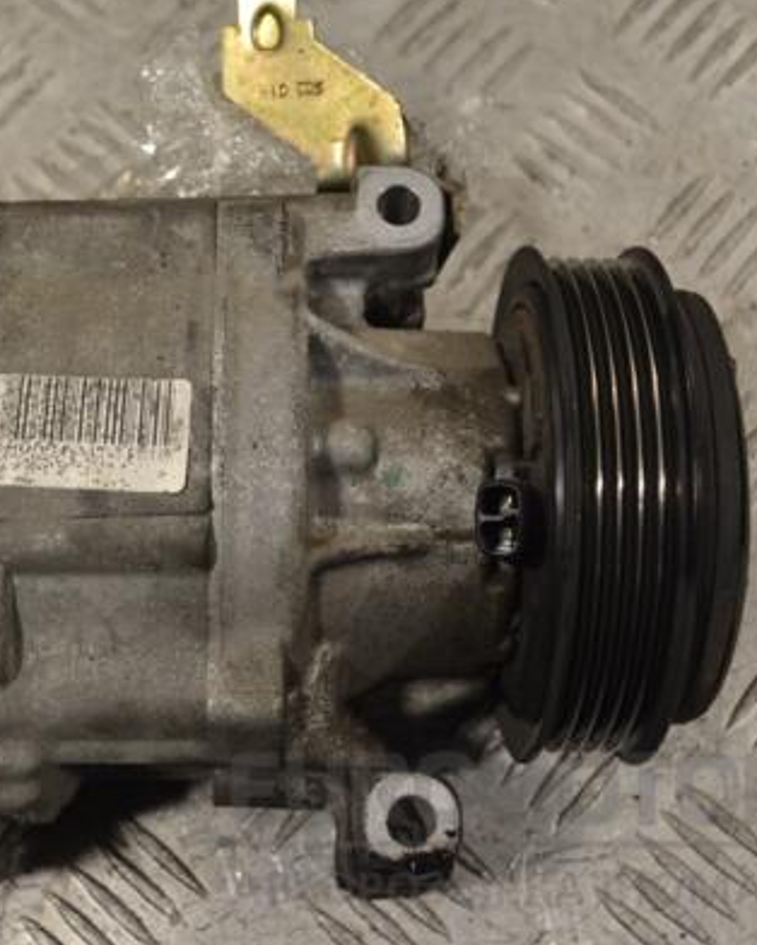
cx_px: 186
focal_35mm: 56
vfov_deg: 33.6
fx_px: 1567
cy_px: 468
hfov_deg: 26.8
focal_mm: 26
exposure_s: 1/125
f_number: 5.6
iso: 360
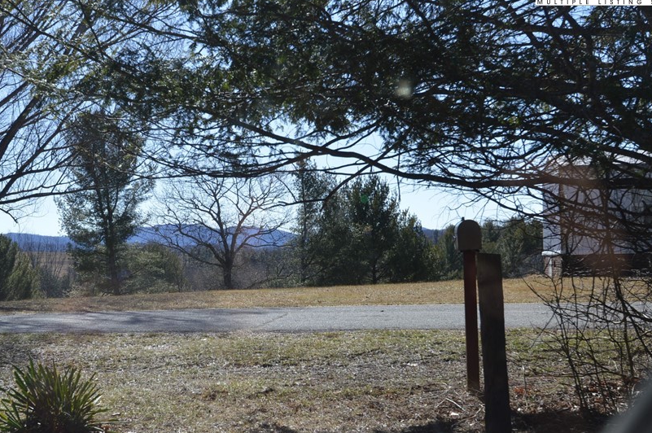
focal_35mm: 57
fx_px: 1031
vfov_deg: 23.7
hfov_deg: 35.0
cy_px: 256
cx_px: 270
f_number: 8
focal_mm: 28
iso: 100
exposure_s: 1/250
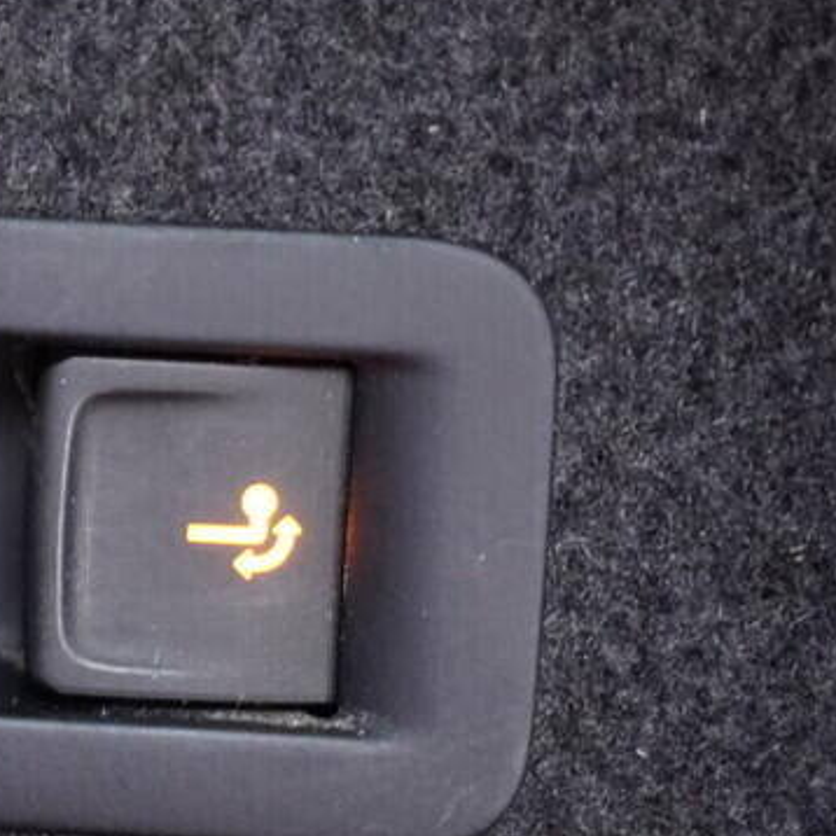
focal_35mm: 123
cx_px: 40
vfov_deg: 14.2
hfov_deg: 14.0
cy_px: 565
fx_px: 3361
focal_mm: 24
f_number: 2.8
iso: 2000
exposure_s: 1/40
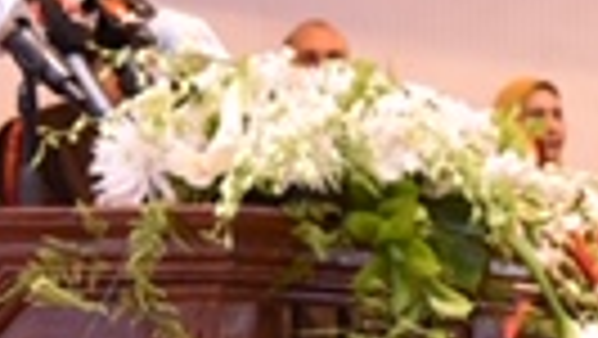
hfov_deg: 9.2
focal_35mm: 232
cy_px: 149
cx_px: 634
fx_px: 3681
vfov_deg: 5.2
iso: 1400
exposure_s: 1/60
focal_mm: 46
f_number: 4
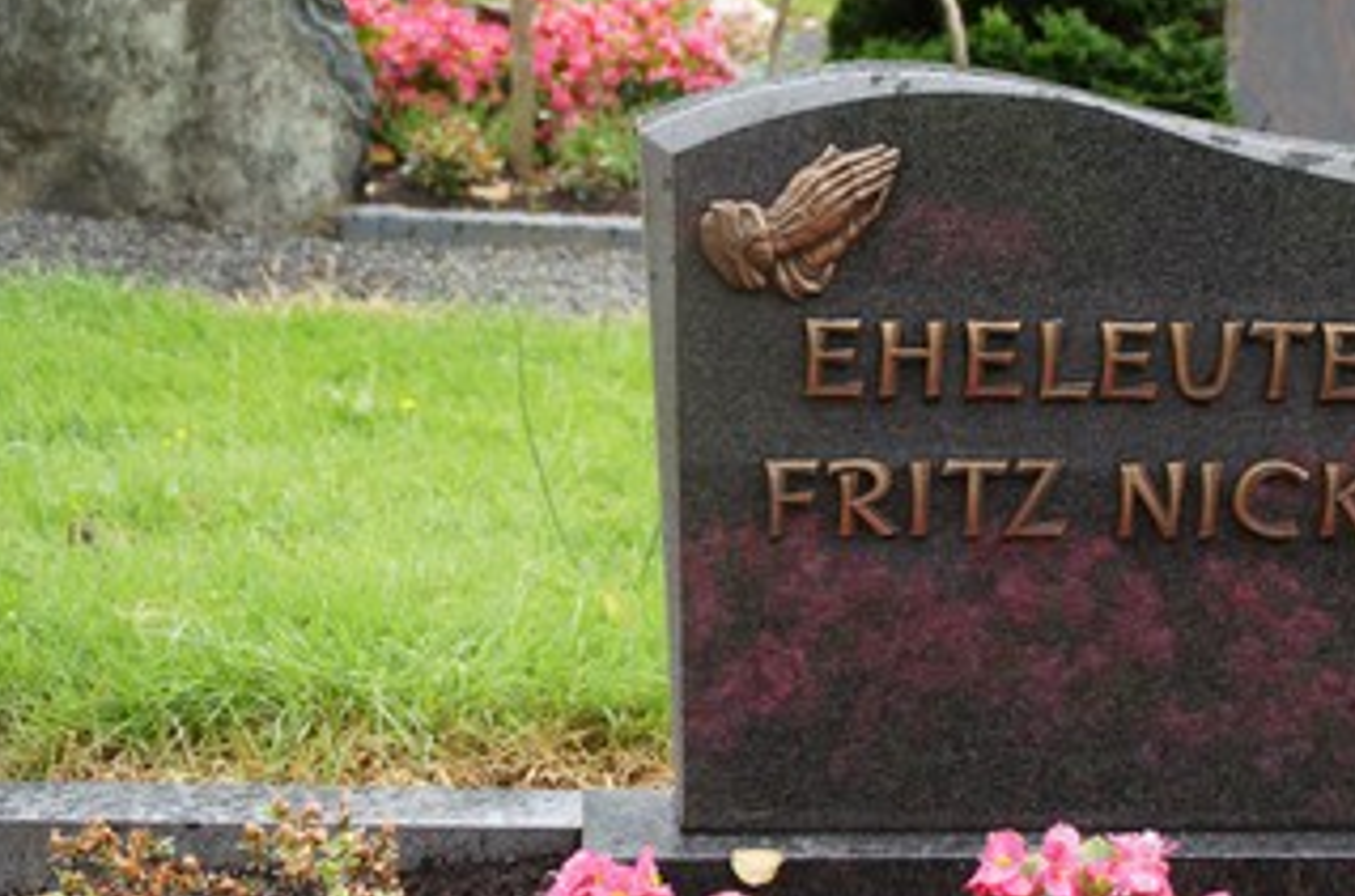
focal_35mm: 76
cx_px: 951
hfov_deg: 26.6
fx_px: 2843
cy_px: 529
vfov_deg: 17.9
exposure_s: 1/60
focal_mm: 35
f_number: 4.5
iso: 100
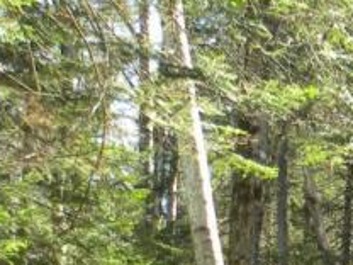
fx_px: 1305
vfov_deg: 10.7
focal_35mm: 128
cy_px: 506
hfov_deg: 13.9
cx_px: 604
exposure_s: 1/83
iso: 64
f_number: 2.8
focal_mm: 4.6
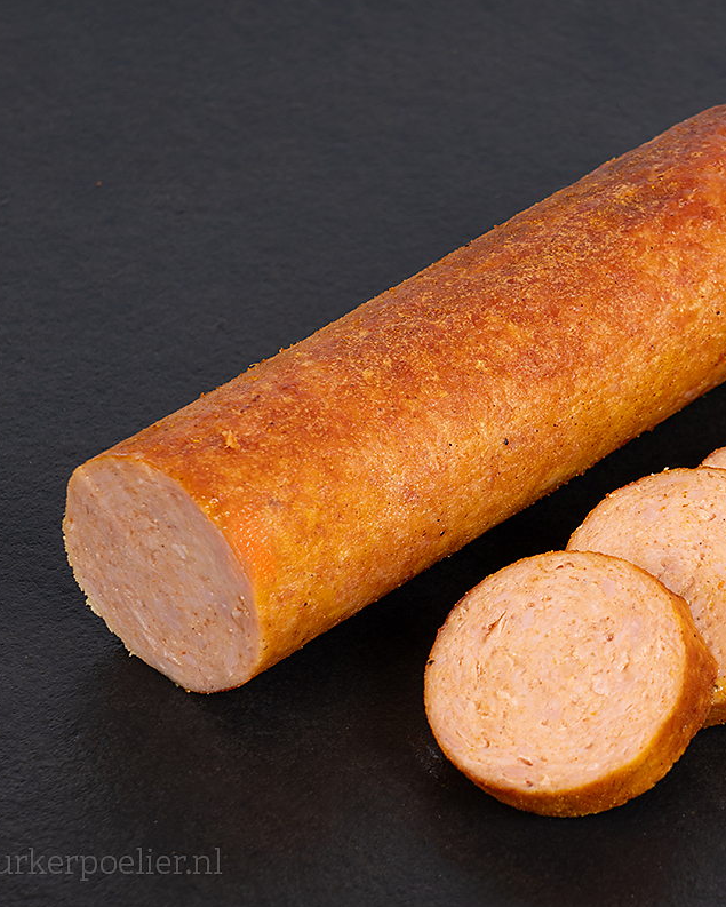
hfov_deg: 11.7
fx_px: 3543
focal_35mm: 132
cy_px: 454
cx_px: 542
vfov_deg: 14.6
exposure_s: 1/160
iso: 100
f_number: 9
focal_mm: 93
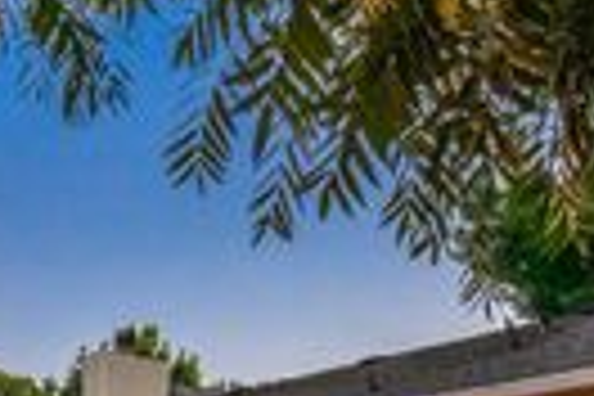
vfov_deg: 22.2
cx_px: 302
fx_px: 874
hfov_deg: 37.5
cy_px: 547
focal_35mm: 53
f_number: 11
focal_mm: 14
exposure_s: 1
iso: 100
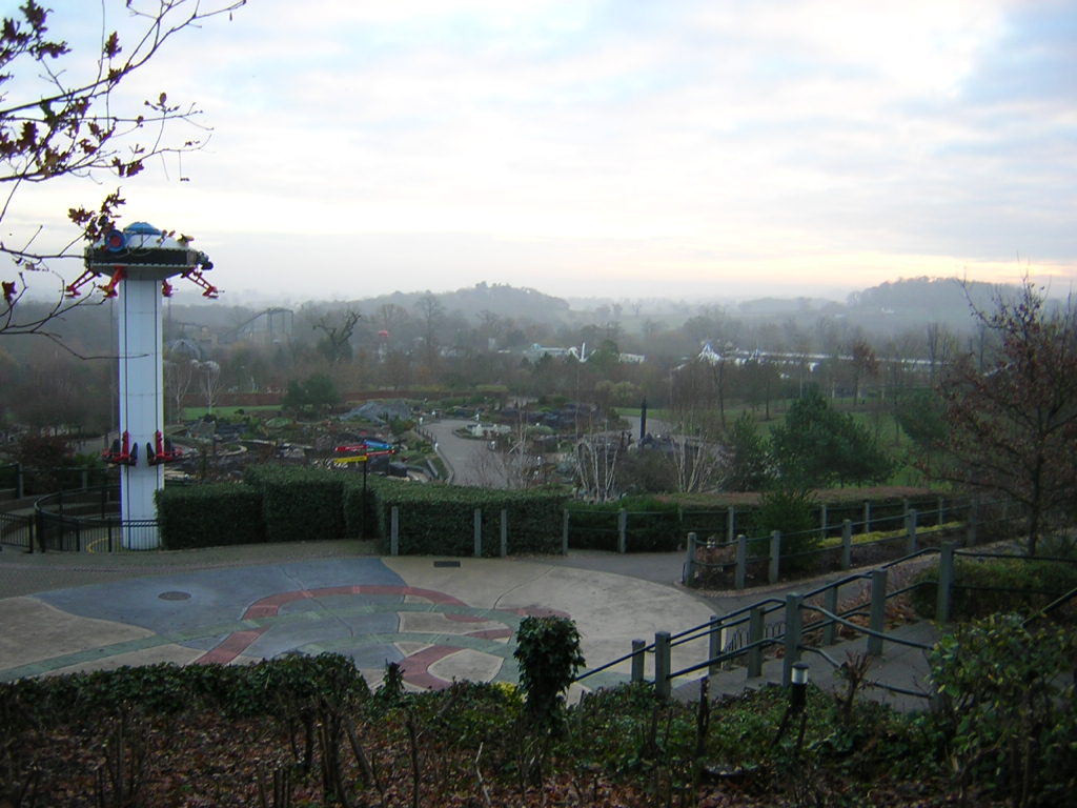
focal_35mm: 36
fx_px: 1120
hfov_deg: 51.4
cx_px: 538
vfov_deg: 39.7
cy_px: 404
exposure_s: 1/55.1
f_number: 2.6
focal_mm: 4.7
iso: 100
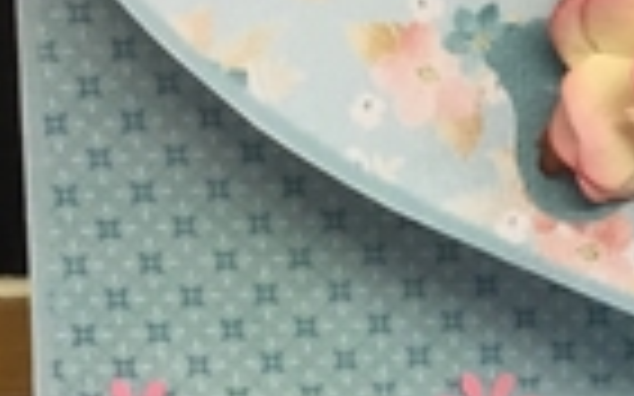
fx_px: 1814
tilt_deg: -24.3
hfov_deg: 19.1
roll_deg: +2.5
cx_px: 683
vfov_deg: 12.4
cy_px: 124
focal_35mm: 105
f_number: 2.4
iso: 100
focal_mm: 3.3
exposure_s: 1/33
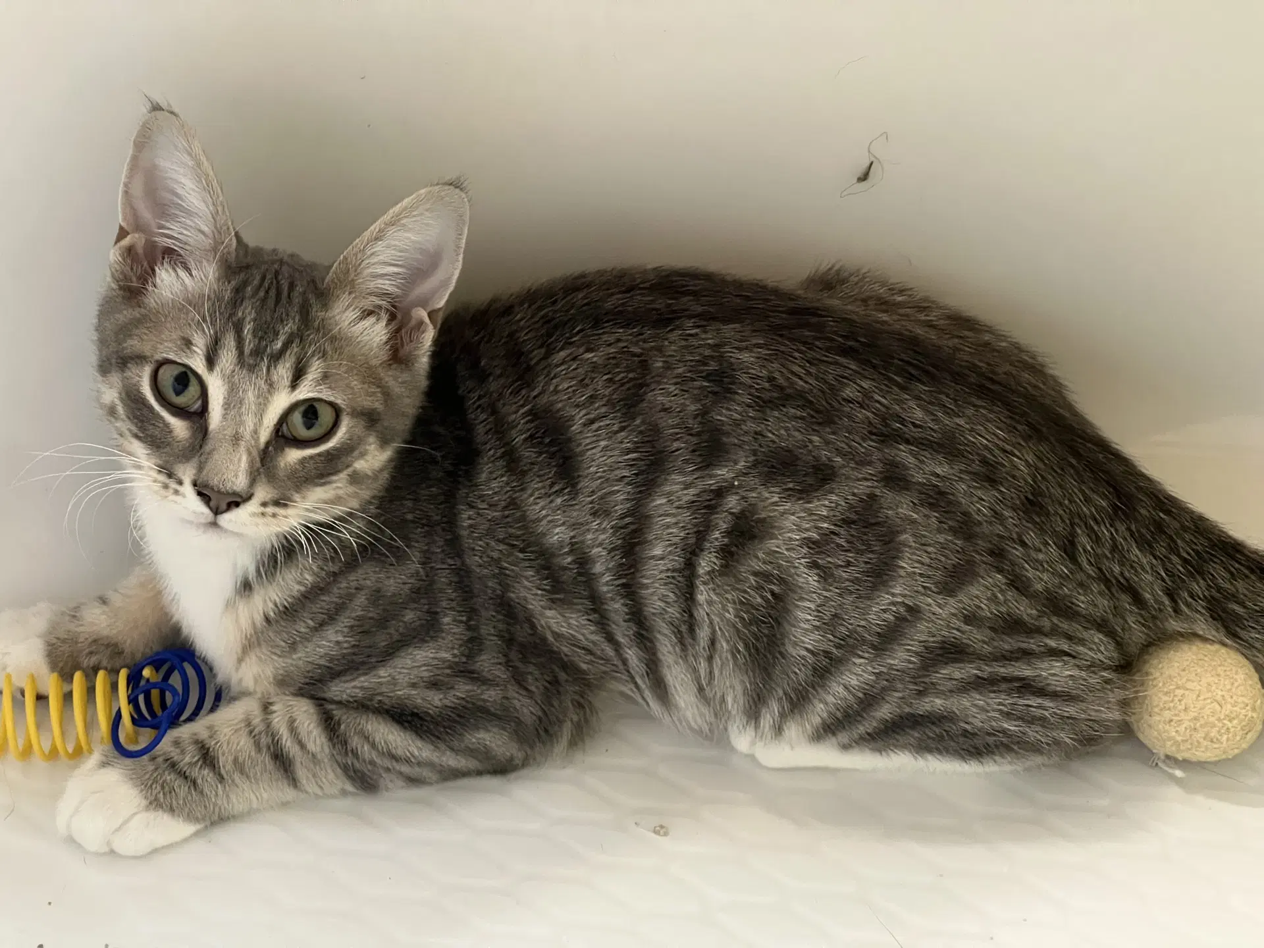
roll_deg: -1.0
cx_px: 632
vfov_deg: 19.1
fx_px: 2812
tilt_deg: -40.2
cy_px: 474
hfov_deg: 25.3
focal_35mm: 77
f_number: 2.8
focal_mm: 9
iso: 500
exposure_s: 1/40
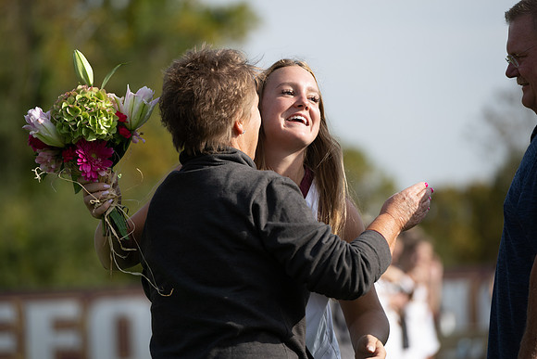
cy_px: 180
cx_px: 268
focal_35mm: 200
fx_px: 2984
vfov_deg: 6.9
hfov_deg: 10.3
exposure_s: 1/1250
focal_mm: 200
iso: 200
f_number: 5
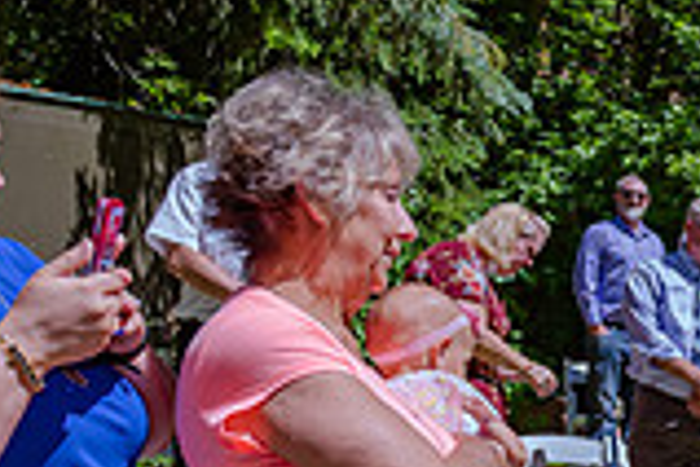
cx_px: 1221
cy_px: 513
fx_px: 1711
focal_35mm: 88
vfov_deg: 15.1
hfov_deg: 18.6
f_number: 6.3
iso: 160
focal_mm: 24
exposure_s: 1/500
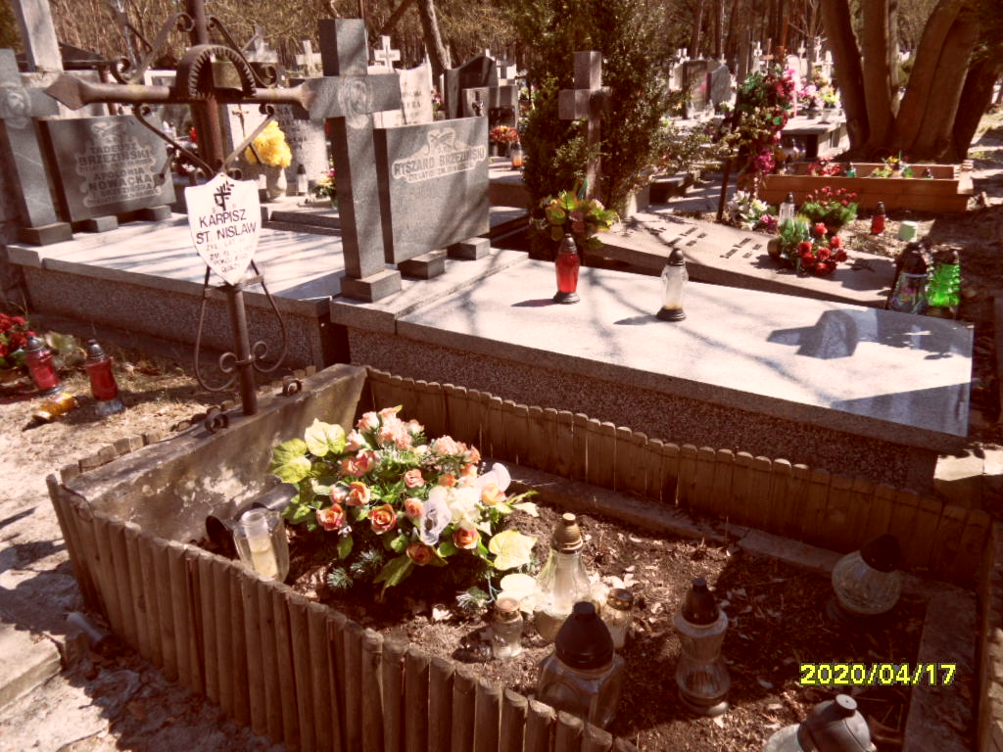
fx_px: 695
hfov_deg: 71.6
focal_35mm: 24
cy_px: 376
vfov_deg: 56.8
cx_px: 502
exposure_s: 1/350
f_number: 3.2
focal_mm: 3.9
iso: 80
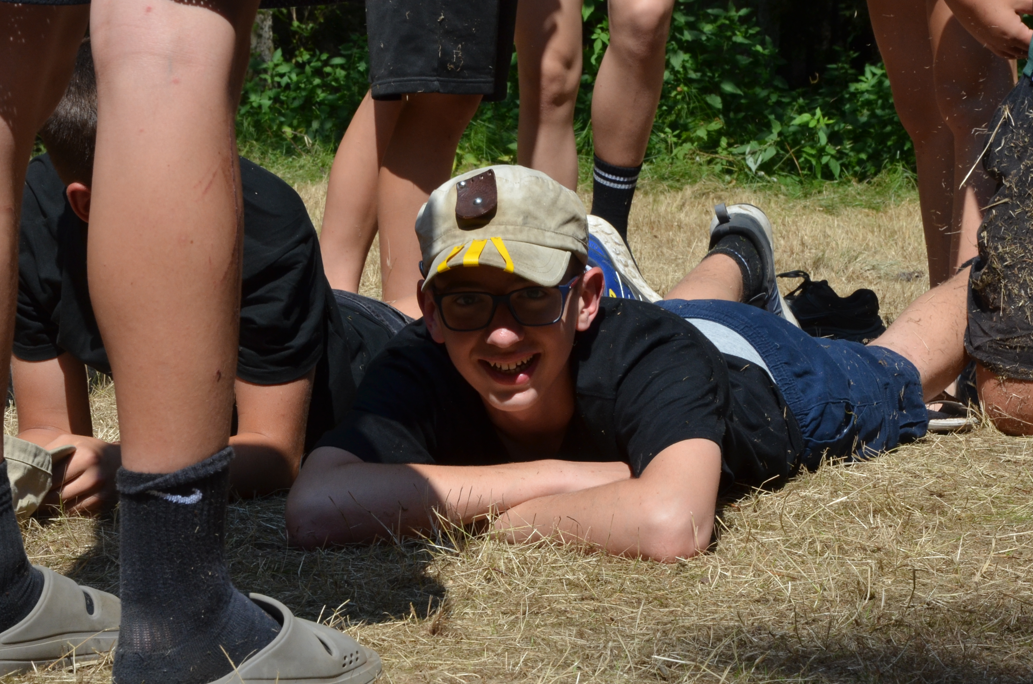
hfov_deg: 15.3
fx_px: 3837
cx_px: 503
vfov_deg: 10.2
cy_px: 356
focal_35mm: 134
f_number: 18
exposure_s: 1/250
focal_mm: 70
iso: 400
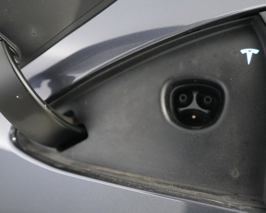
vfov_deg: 45.8
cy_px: 106
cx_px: 115
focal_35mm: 32
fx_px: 252
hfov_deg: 55.5
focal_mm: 28
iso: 4000
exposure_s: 1/60
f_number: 2.8
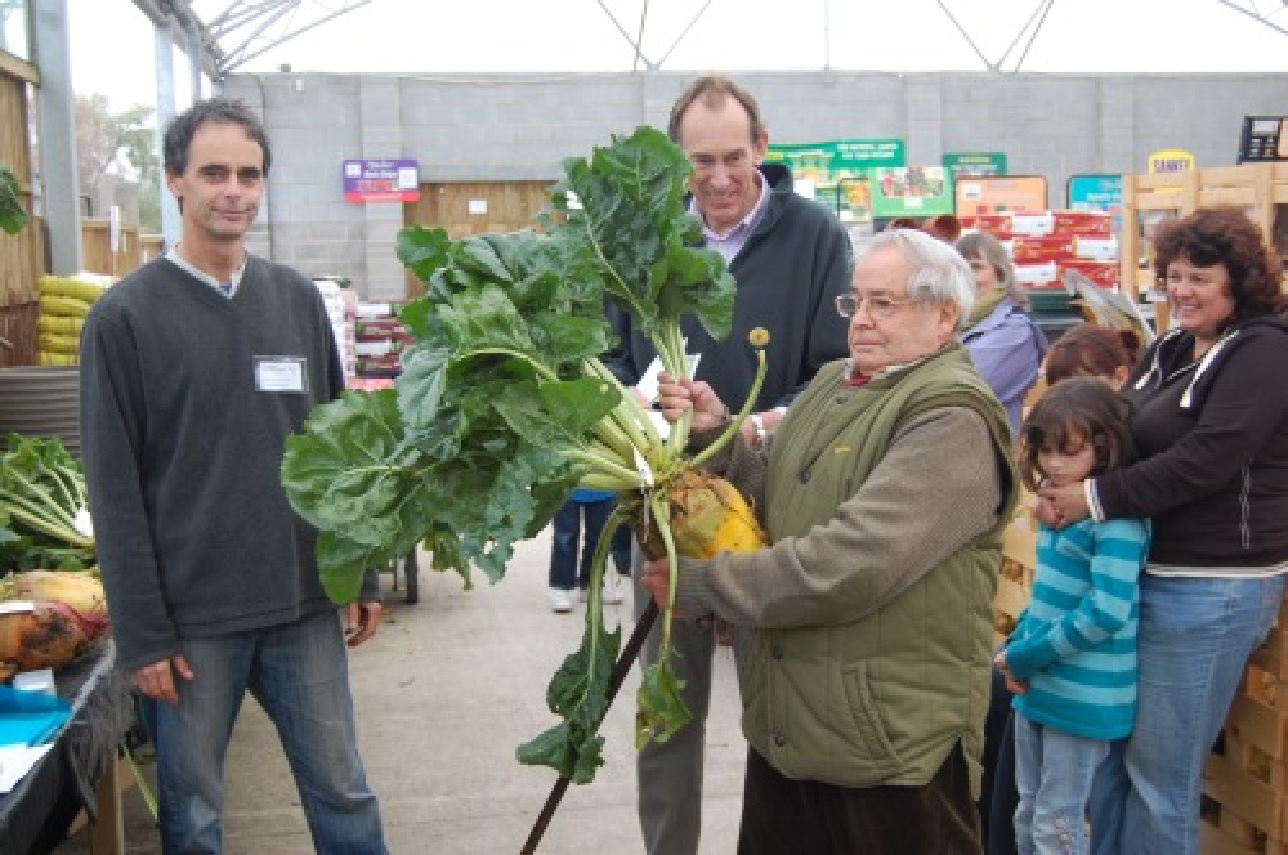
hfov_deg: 46.5
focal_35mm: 42
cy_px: 428
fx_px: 1501
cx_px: 644
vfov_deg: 31.8
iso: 400
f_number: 4.5
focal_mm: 28
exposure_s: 1/80
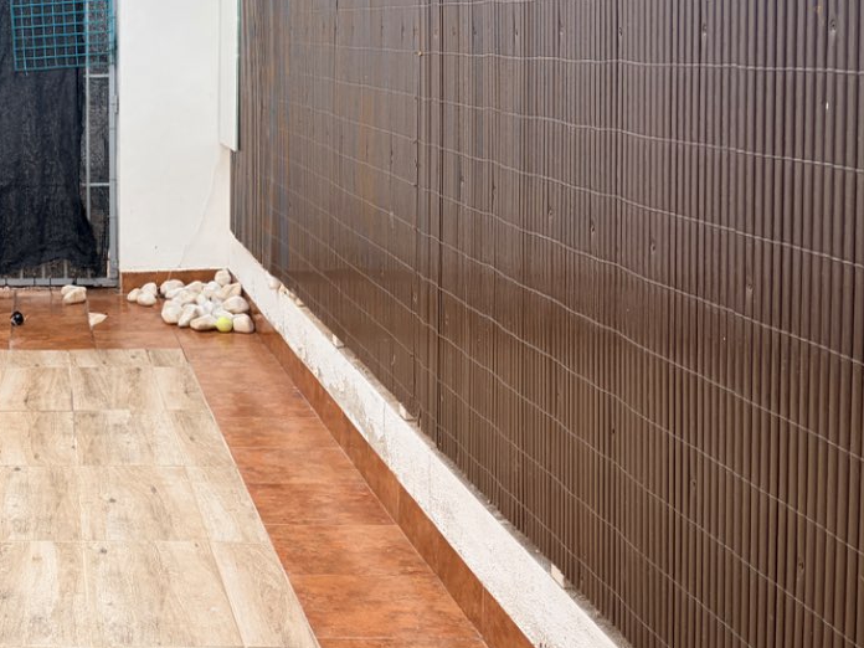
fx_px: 1398
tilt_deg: -3.9
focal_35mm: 56
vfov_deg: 25.8
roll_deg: +0.9
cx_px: -51
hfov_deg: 31.1
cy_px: 158
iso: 64
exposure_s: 1/820
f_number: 1.6
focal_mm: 5.96
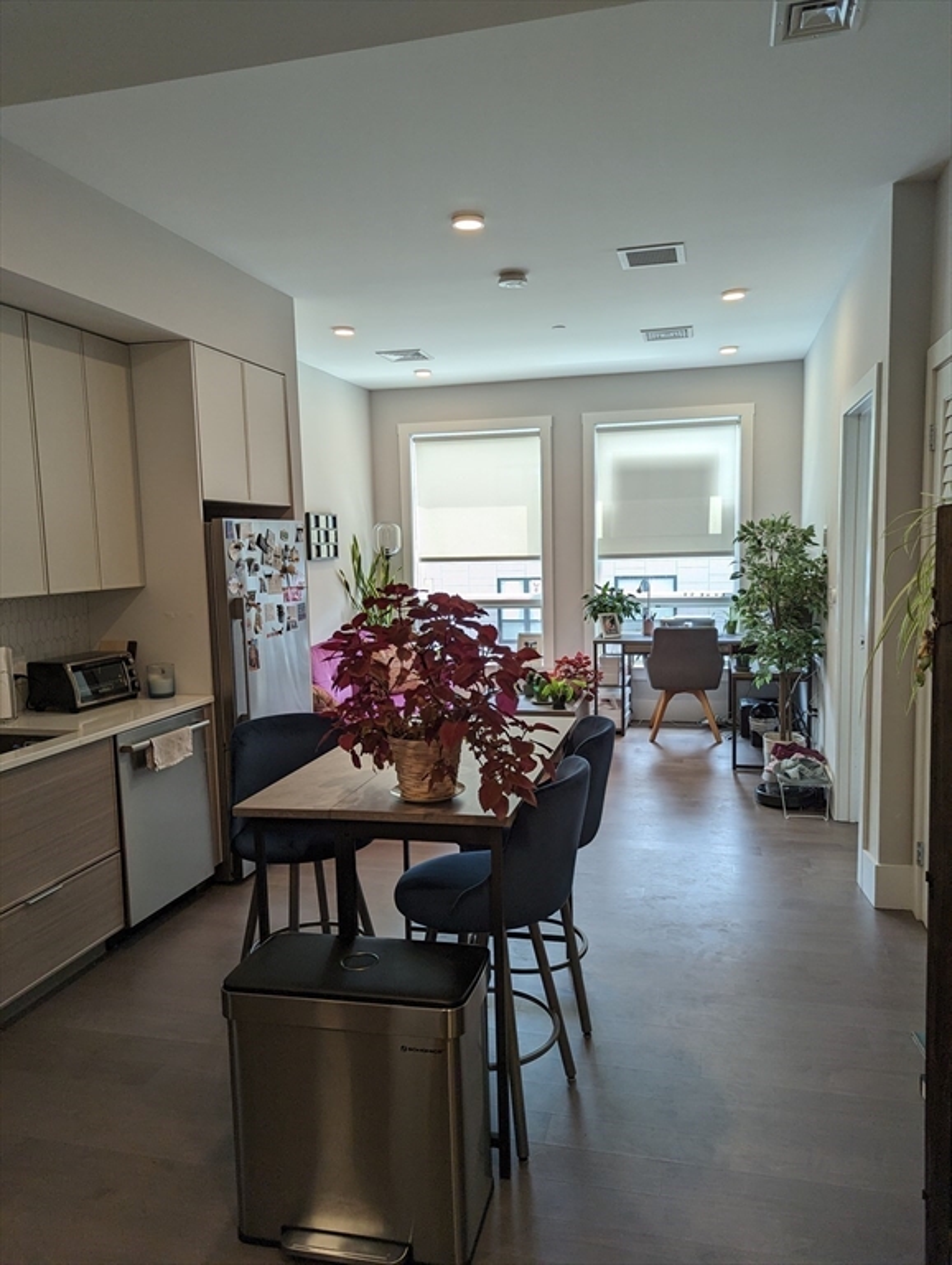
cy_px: 632
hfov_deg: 56.9
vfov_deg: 71.5
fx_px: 878
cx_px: 476
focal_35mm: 24
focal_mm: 6.81
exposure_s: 1/120
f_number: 1.85
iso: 37
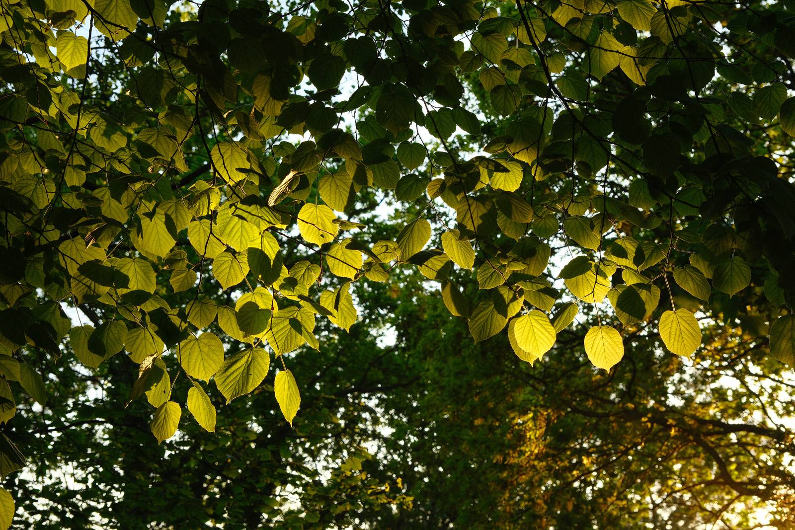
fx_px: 1193
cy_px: 265
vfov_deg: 25.1
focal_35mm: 54
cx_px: 398
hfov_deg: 36.9
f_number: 5.6
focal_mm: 35.8
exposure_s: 1/105
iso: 640
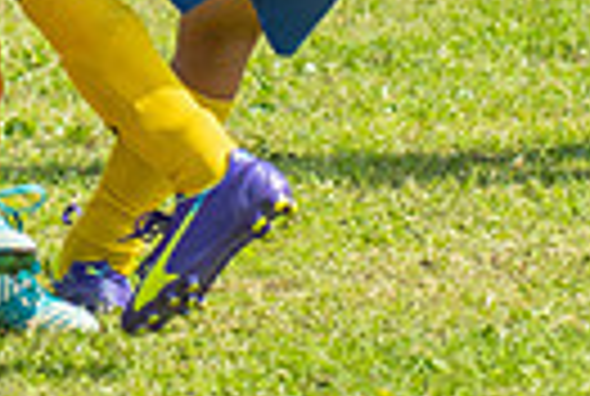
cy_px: -452
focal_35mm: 829
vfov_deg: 1.7
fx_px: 13617
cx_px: -207
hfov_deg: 2.5
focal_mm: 125
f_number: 3.2
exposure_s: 1/2000
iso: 250
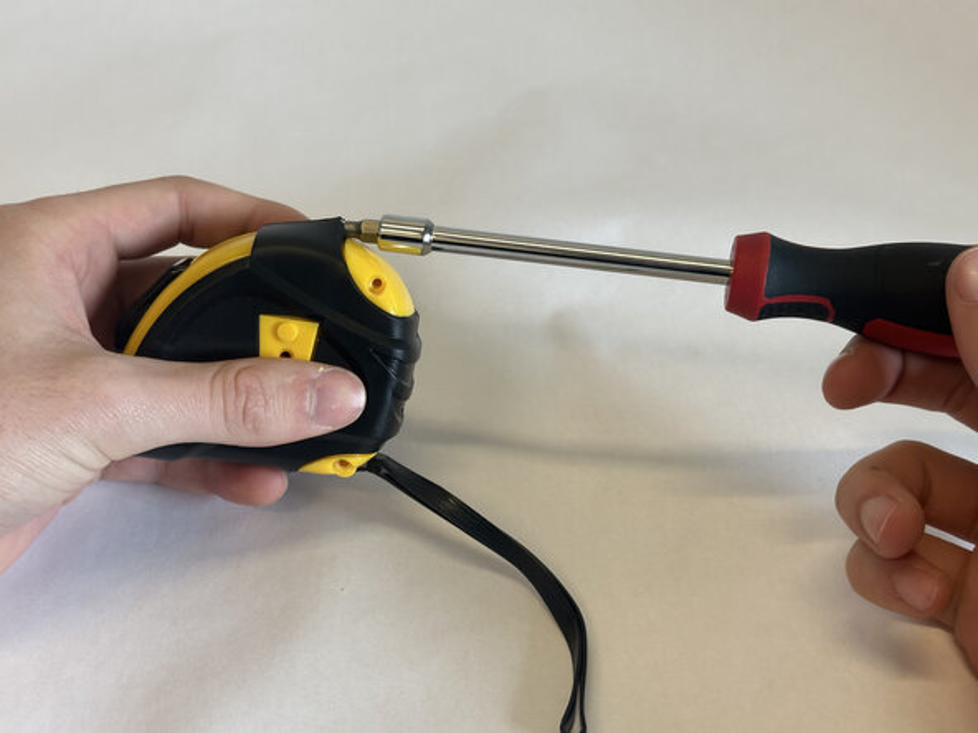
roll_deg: -6.3
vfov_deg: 30.3
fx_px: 1356
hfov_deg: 39.7
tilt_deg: -36.9
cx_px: 489
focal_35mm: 48
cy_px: 366
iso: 80
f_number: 1.78
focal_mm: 6.86
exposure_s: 1/120
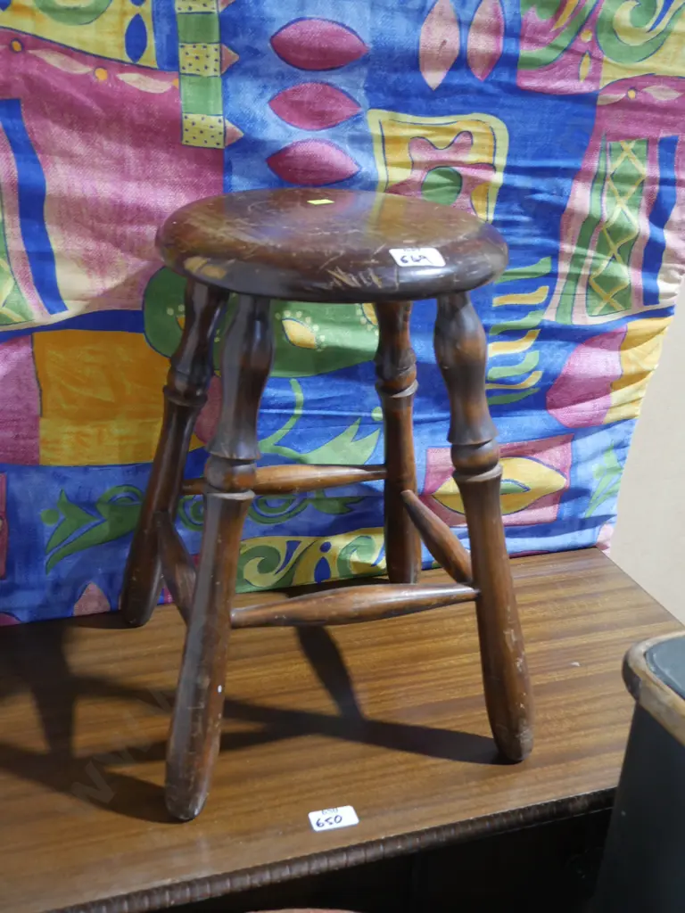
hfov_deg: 34.3
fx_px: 1108
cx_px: 342
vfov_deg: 44.8
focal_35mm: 42
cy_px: 456
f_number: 4.6
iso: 1600
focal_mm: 21
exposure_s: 1/60
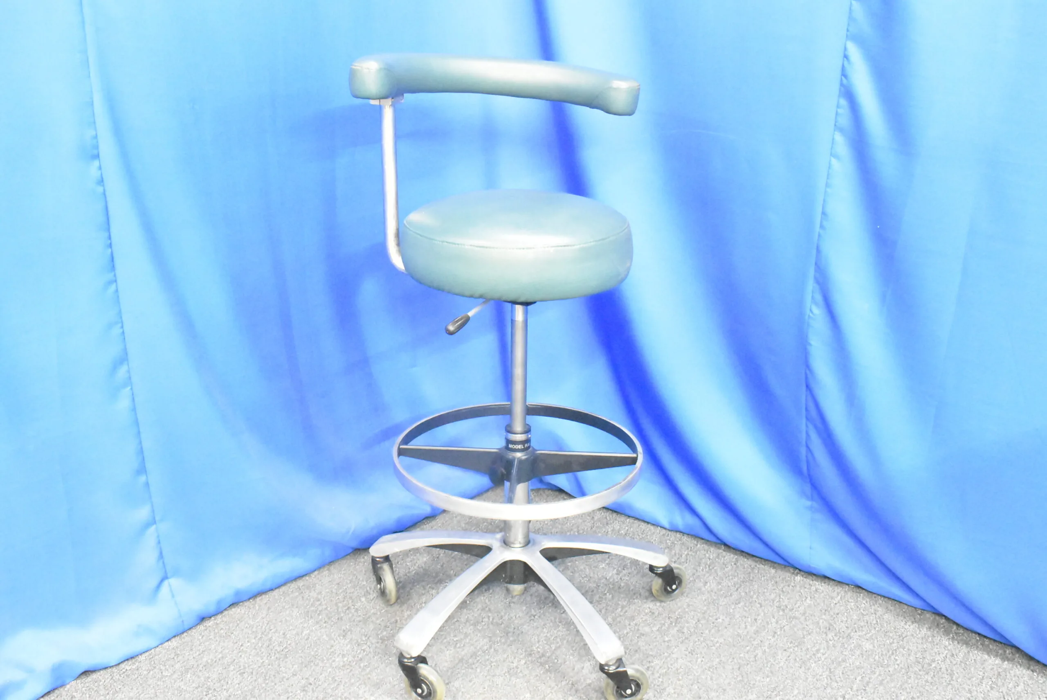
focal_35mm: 36
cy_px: 350
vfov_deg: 36.9
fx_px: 1048
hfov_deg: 53.1
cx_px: 524
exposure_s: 1/40
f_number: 8
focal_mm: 24
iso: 22800
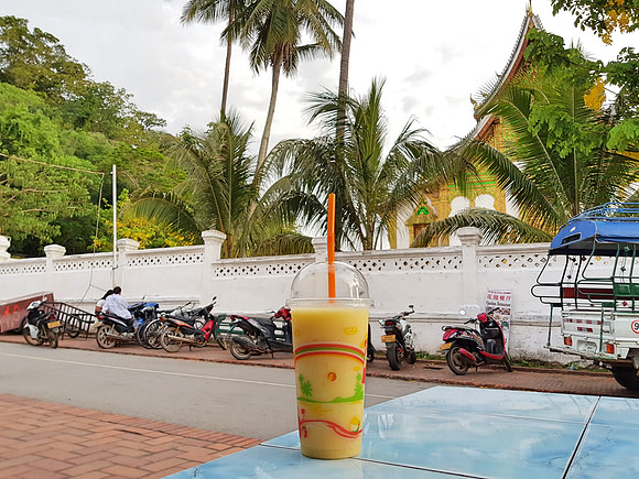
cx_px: 320
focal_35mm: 26
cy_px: 240
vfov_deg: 53.1
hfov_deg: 67.3
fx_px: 480
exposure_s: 1/100
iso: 64
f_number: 1.7
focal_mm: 4.2
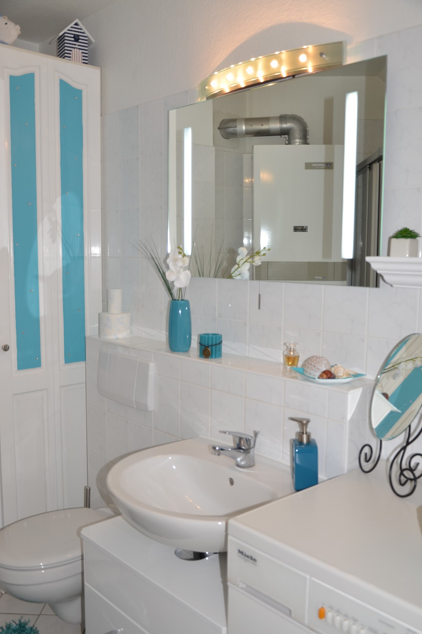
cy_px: 326
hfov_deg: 38.9
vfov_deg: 55.8
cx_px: 213
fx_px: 598
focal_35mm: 34
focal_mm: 22
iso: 100
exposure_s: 1/60
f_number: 3.8
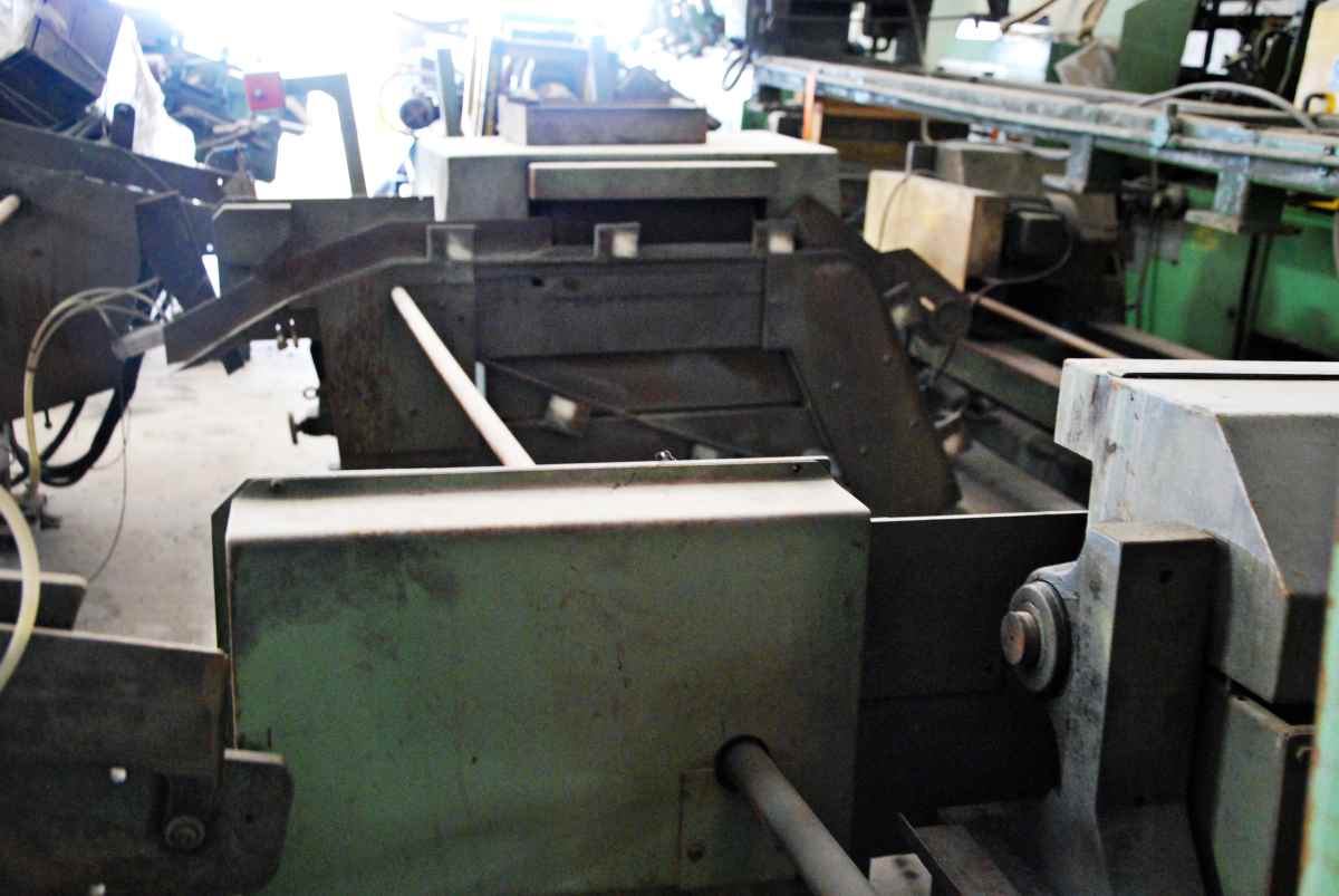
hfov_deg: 49.5
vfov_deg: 34.3
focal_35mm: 39
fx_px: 1452
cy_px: 448
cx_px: 670
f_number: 4
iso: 1600
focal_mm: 26
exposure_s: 1/6
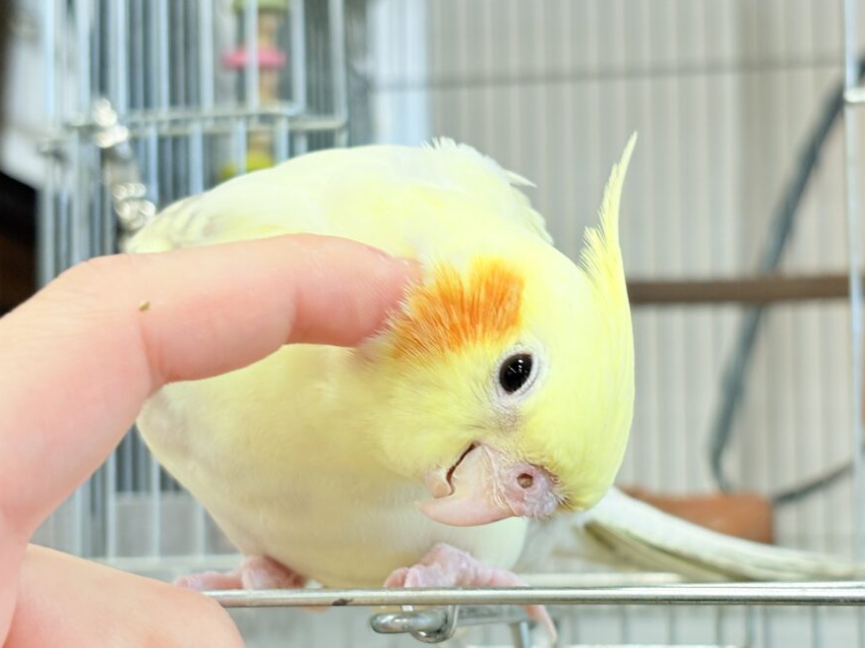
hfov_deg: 27.3
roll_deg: +2.1
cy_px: 367
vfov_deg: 20.7
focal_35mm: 71
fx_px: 1774
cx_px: 522
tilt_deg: +4.7
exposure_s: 1/50
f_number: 1.6
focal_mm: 5.96
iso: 64
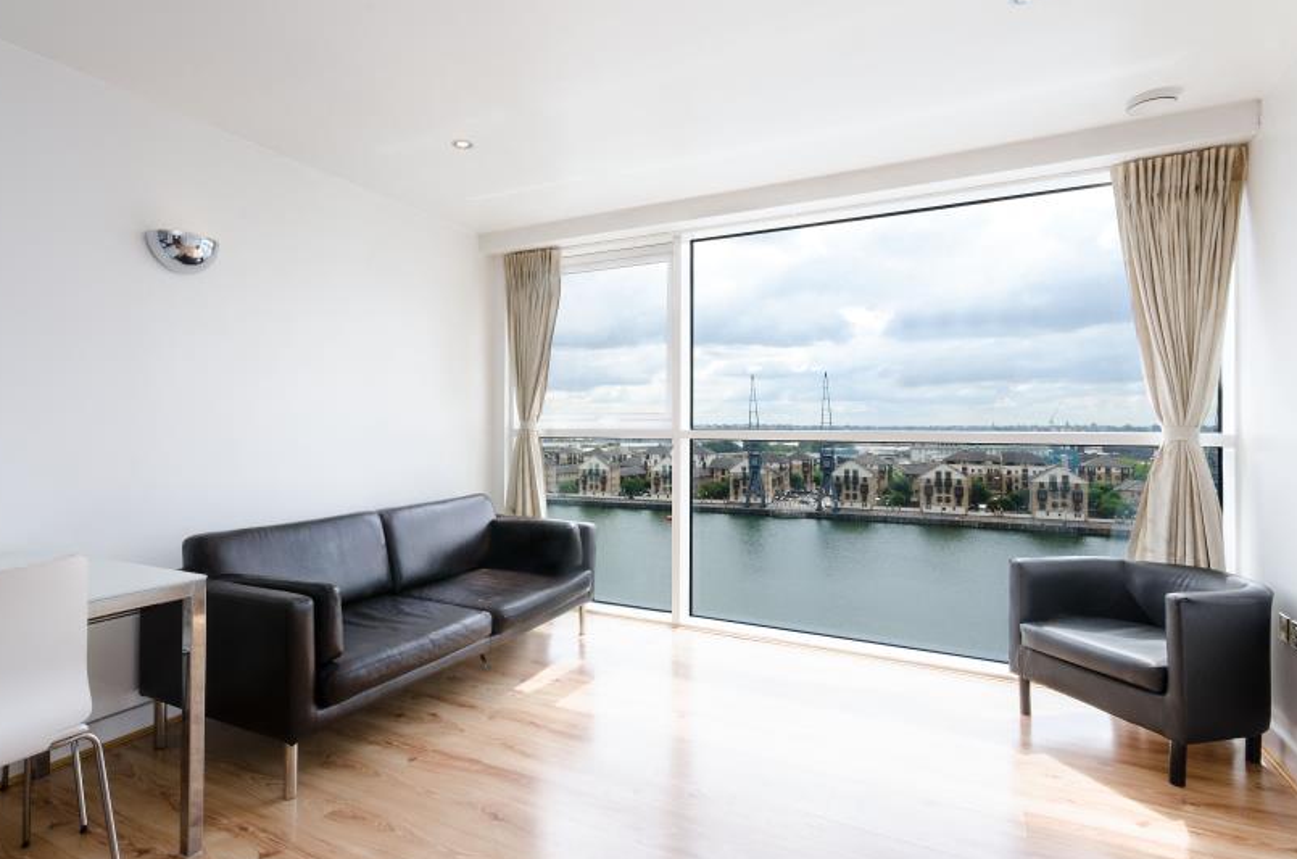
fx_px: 667
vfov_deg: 65.5
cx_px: 577
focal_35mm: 19
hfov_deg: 88.0
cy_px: 406
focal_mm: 11
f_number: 18
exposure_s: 1/15
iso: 100
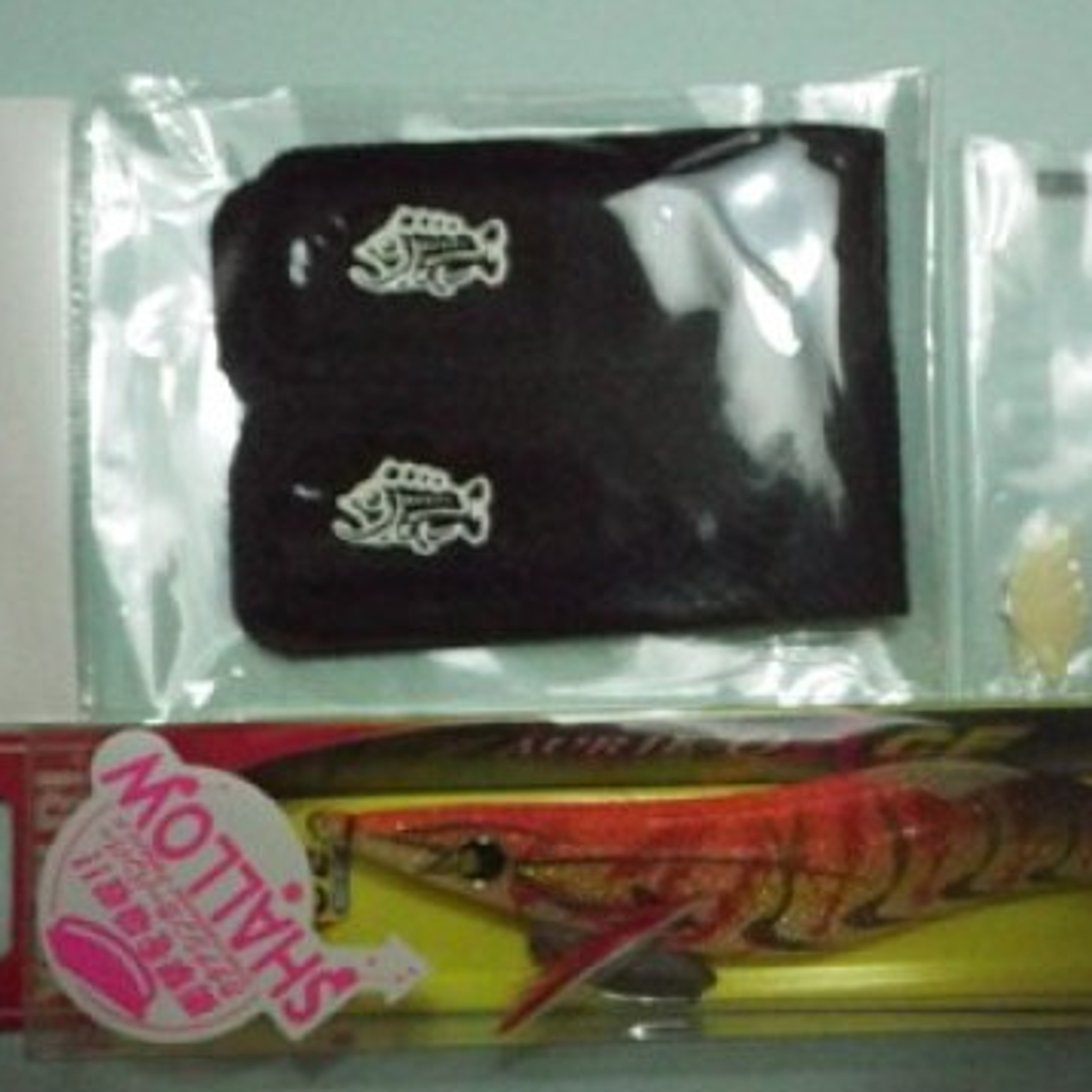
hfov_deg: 39.5
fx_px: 1499
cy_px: 563
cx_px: 732
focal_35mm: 42
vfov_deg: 40.0
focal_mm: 6.1
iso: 400
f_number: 3.8
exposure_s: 1/20
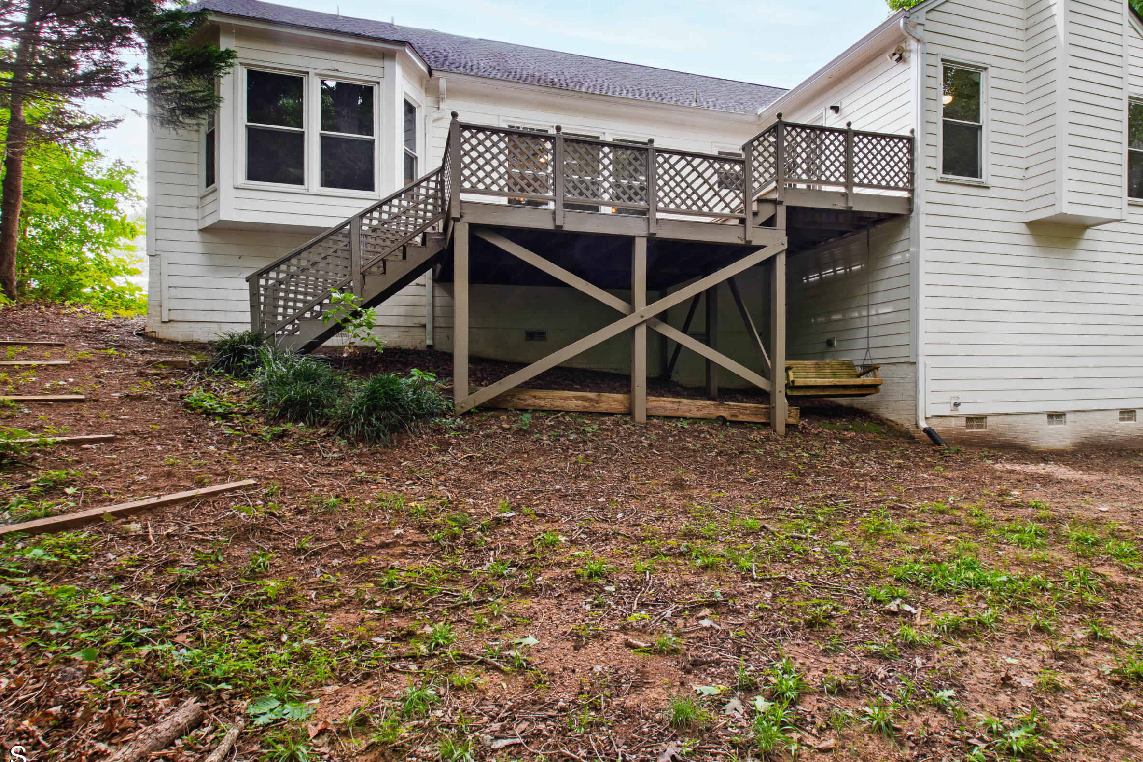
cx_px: 674
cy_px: 318
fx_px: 603
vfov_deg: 64.2
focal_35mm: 19
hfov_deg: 86.0
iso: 100
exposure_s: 1/10
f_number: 8
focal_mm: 10
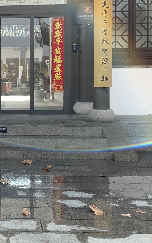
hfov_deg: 20.8
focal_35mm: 59
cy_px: 84
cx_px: -23
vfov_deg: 34.3
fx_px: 391
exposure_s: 1/368
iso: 25
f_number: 1.8
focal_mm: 4.25
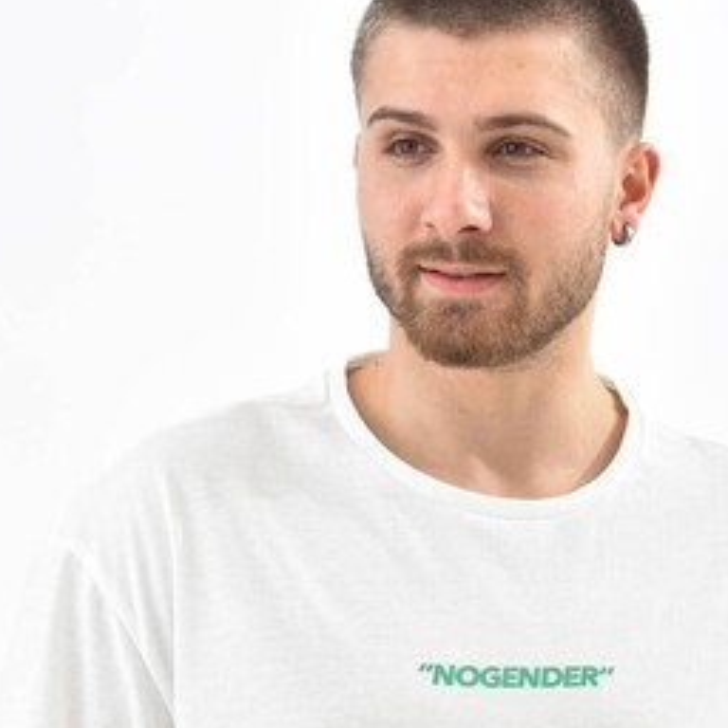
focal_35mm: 289
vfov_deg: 6.0
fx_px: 6876
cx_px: 441
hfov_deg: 6.1
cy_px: 782
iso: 100
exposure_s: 1/160
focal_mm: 116
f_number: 7.1
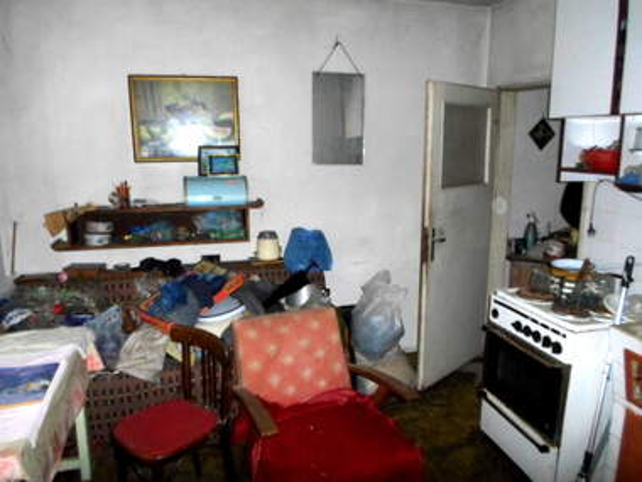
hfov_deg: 69.4
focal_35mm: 25
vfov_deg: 54.9
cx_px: 321
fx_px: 464
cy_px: 241
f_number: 2.5
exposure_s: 1/30
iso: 120
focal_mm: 4.5
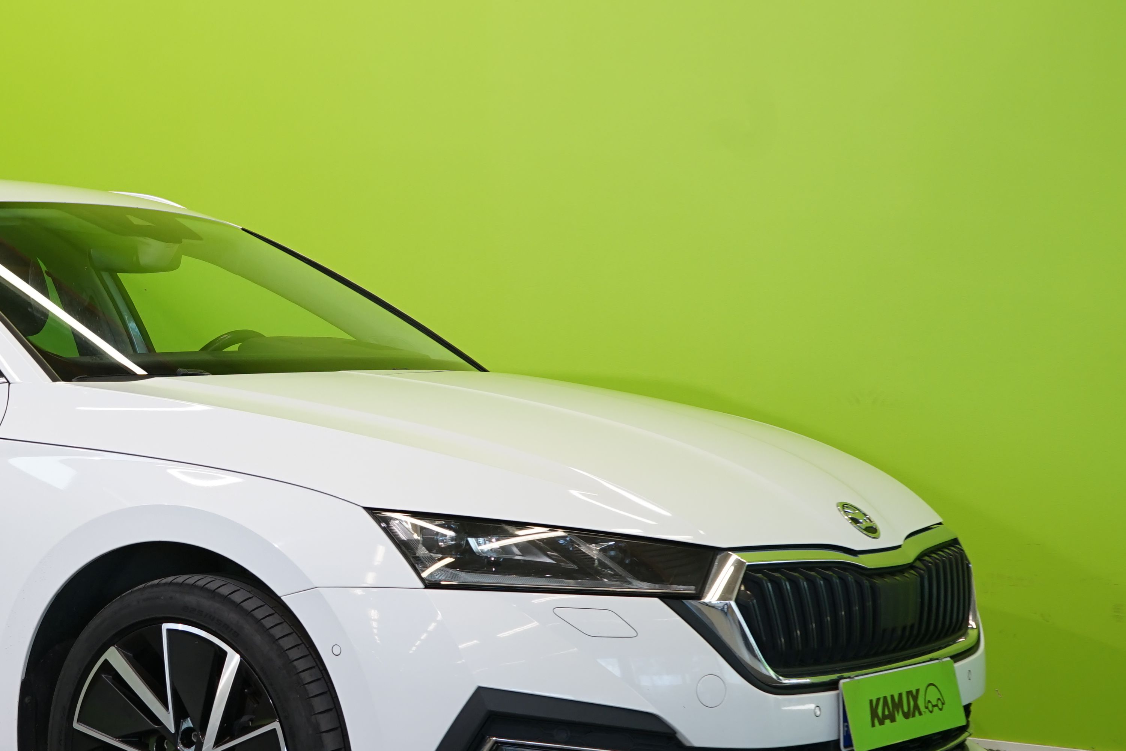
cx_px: 129
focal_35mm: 72
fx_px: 2252
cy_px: 475
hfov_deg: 27.2
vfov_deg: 18.9
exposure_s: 1/40
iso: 400
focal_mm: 36
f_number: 6.3
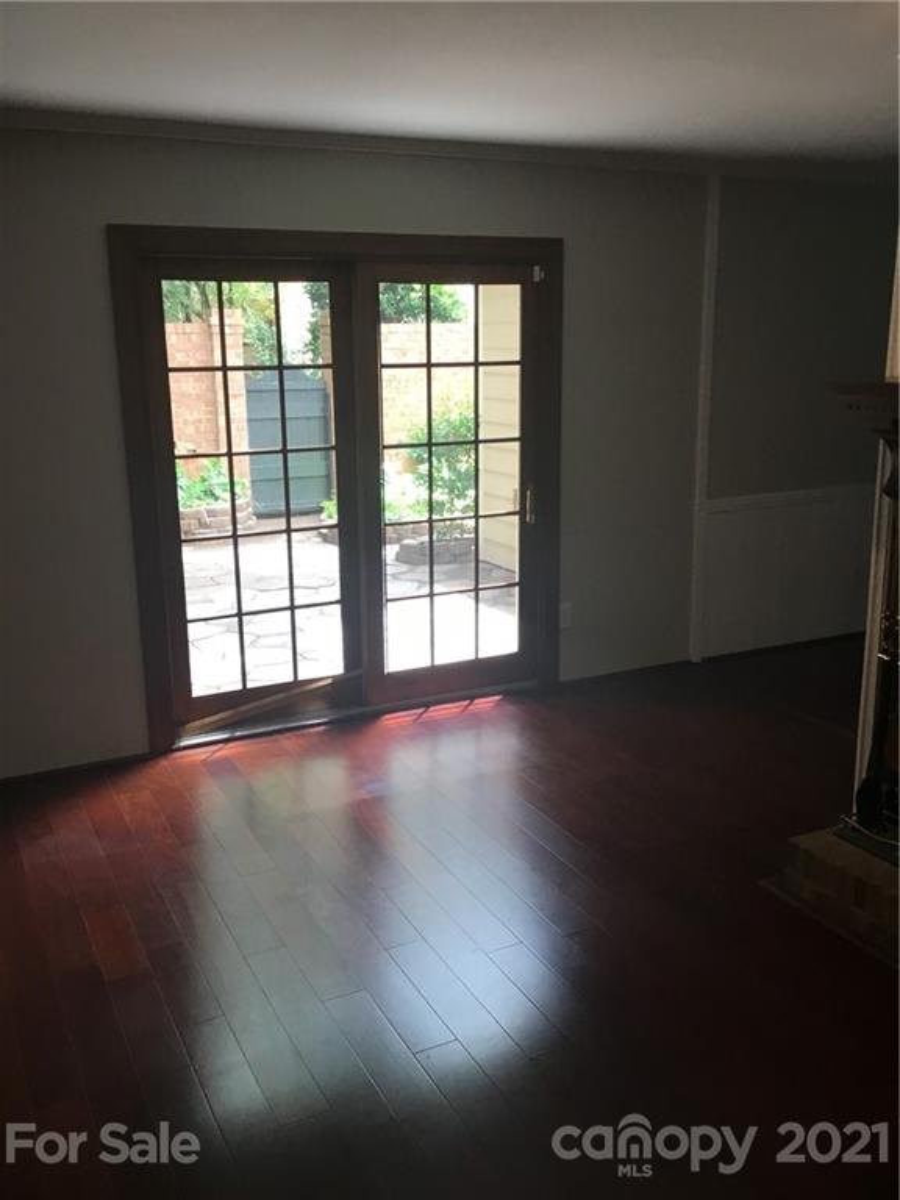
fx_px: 1075
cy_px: 600
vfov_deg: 58.4
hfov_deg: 45.4
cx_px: 450
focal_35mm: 31
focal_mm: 3.3
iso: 32
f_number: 2.4
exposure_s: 1/30
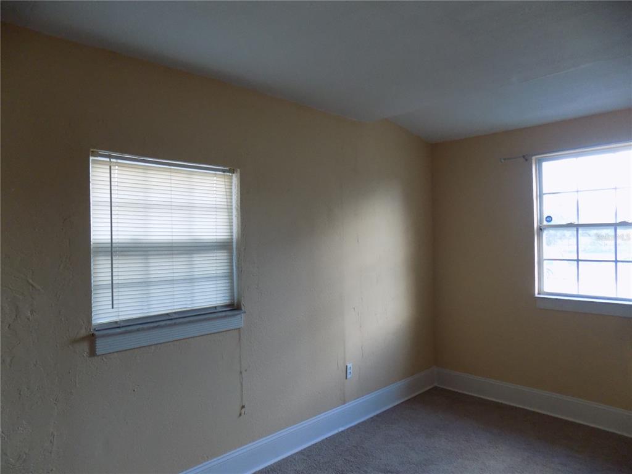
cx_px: 316
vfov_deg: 58.9
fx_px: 420
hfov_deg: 73.9
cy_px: 237
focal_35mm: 23
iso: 280
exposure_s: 1/30
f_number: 3.1
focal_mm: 4
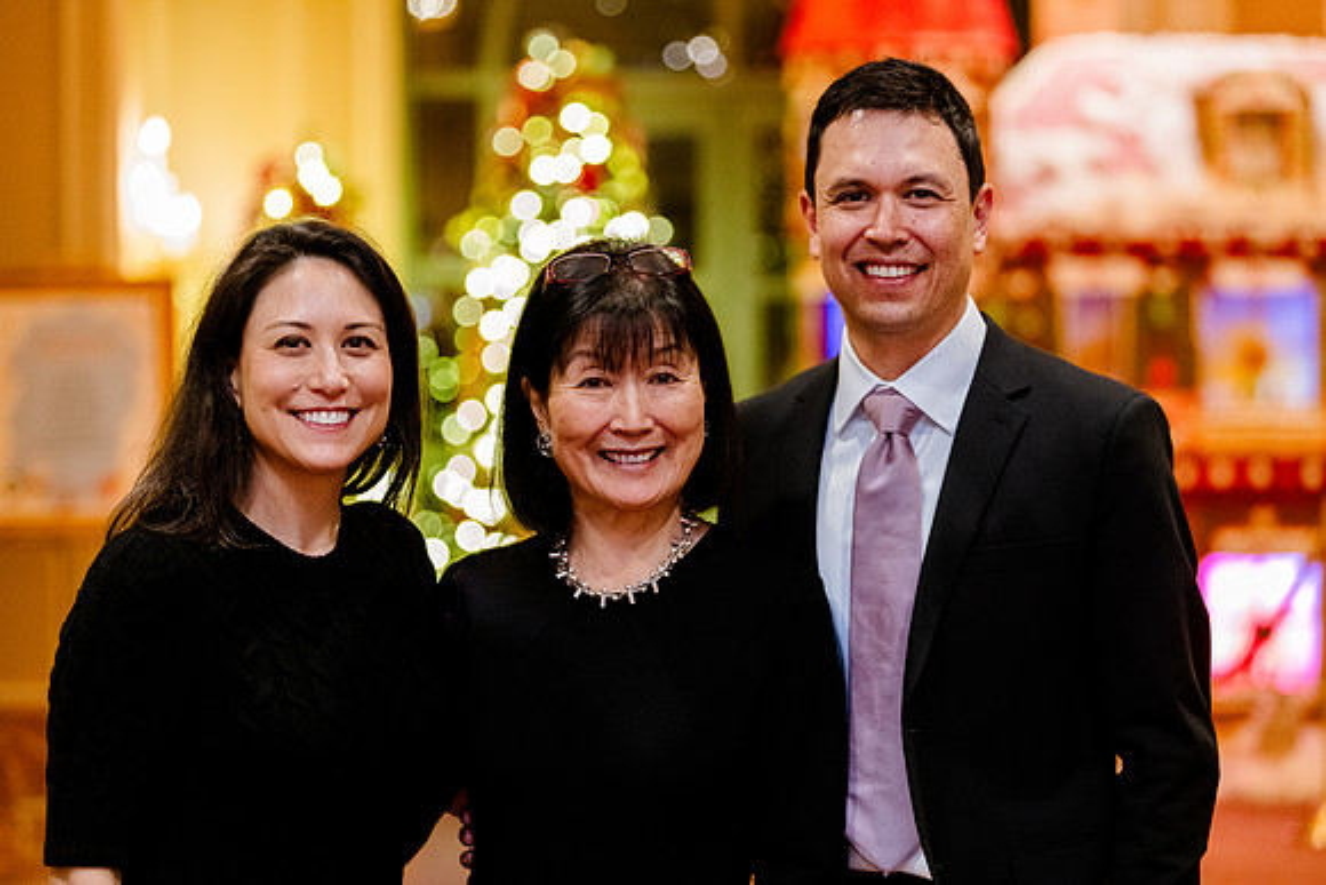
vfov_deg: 12.5
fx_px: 4052
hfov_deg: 18.6
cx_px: 663
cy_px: 442
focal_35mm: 110
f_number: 2.8
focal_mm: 110
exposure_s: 1/200
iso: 5000
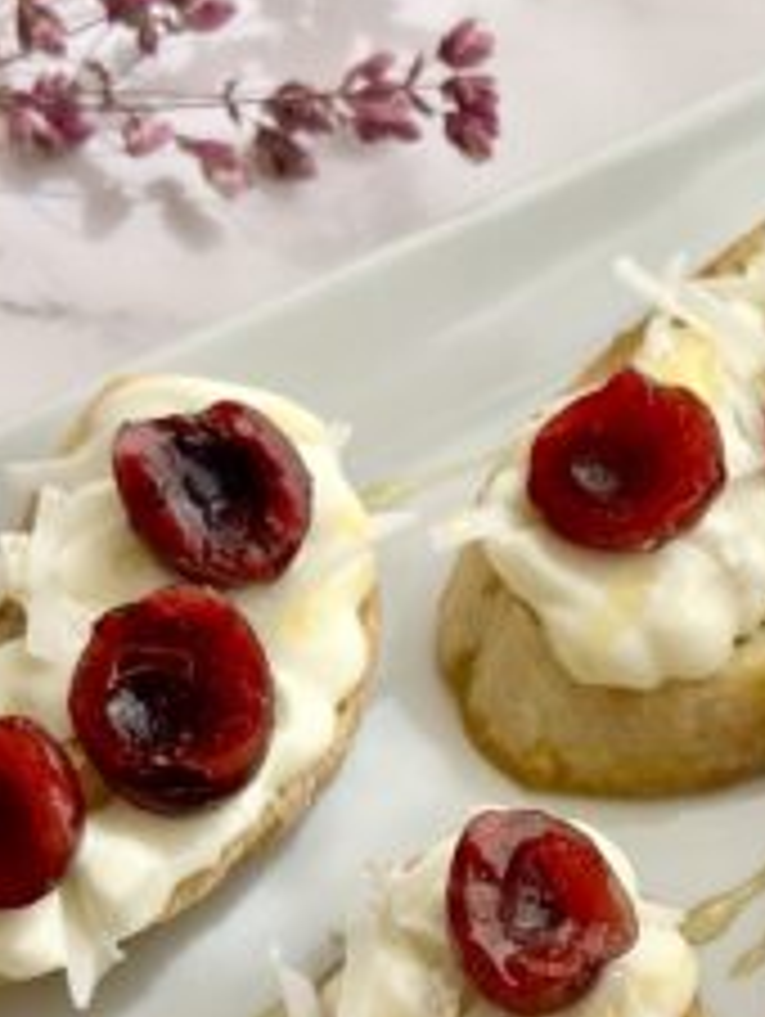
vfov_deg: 18.0
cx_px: 659
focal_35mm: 106
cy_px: 1066
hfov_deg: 13.9
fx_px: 3118
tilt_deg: -66.9
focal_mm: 6.86
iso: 80
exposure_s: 1/1242
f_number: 1.78
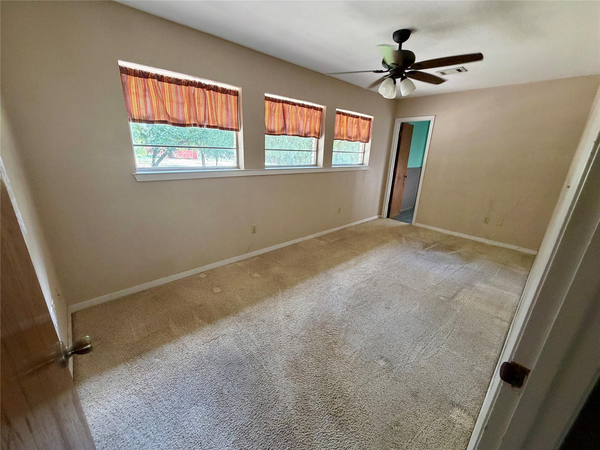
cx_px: 300
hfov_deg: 102.1
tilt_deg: -18.6
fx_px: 243
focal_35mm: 14
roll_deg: -1.6
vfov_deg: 85.7
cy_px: 225
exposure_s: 1/71
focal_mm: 2.22
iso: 320
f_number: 2.2
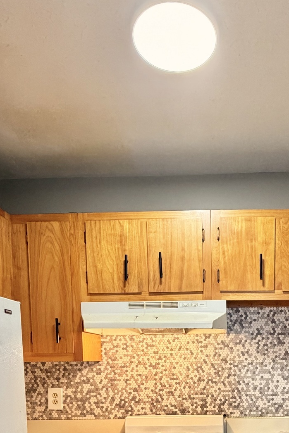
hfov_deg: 40.0
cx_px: 218
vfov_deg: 51.5
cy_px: 393
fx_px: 385
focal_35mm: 32
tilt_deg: -4.6
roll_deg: +0.2
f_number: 2.2
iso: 320
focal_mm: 2.22
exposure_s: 1/120
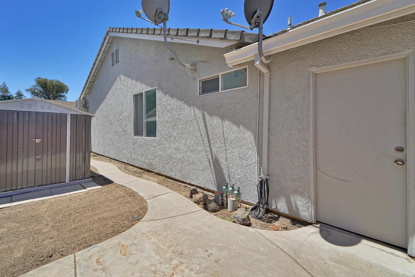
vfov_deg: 73.5
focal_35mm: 16
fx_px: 184
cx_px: 186
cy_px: 125
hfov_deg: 96.4
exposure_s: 1/250
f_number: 7.1
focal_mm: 14
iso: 100
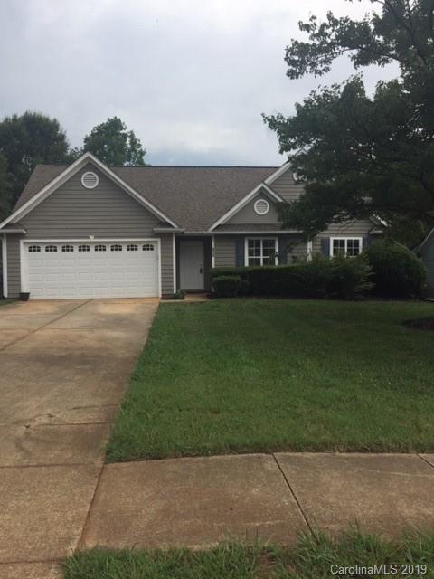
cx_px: 217
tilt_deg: -3.3
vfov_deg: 61.7
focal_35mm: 29
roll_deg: -1.2
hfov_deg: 48.2
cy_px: 290
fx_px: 485
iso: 32
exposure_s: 1/2639
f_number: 2.2
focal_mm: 4.15
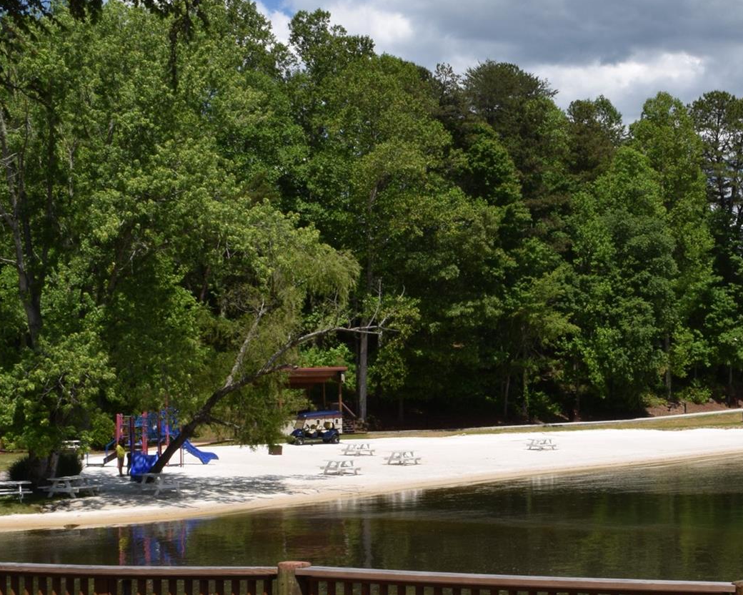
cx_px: 599
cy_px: 382
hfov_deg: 30.2
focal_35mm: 61
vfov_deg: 24.9
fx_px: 1341
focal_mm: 22
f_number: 20
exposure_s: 1/100
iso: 200
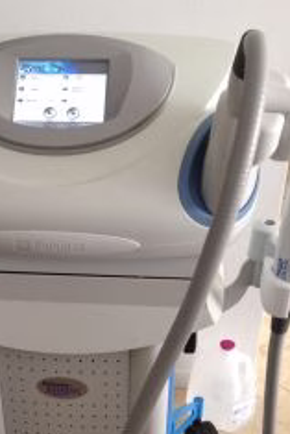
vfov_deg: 31.7
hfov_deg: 21.7
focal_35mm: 62
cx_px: 68
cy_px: 332
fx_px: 748
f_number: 2.4
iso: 160
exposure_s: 1/20
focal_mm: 4.28
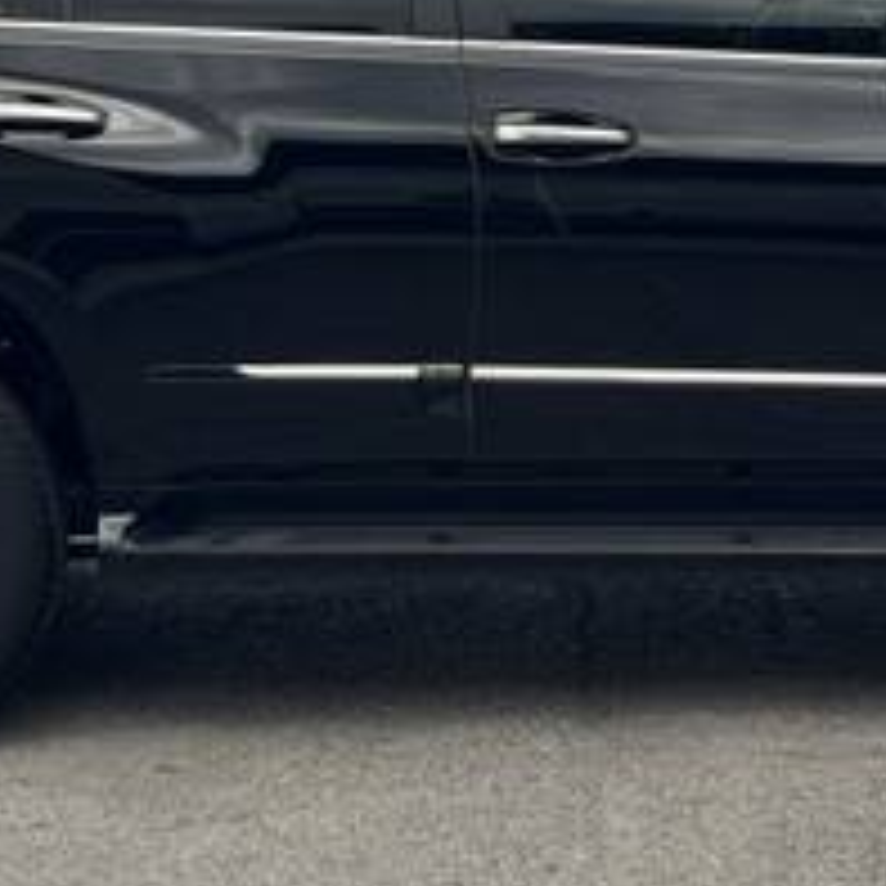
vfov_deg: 12.6
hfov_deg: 12.6
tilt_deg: -7.3
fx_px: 3996
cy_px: 202
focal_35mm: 138
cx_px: 535
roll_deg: +1.6
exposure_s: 1/1085
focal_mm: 6.76
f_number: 1.78
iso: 64
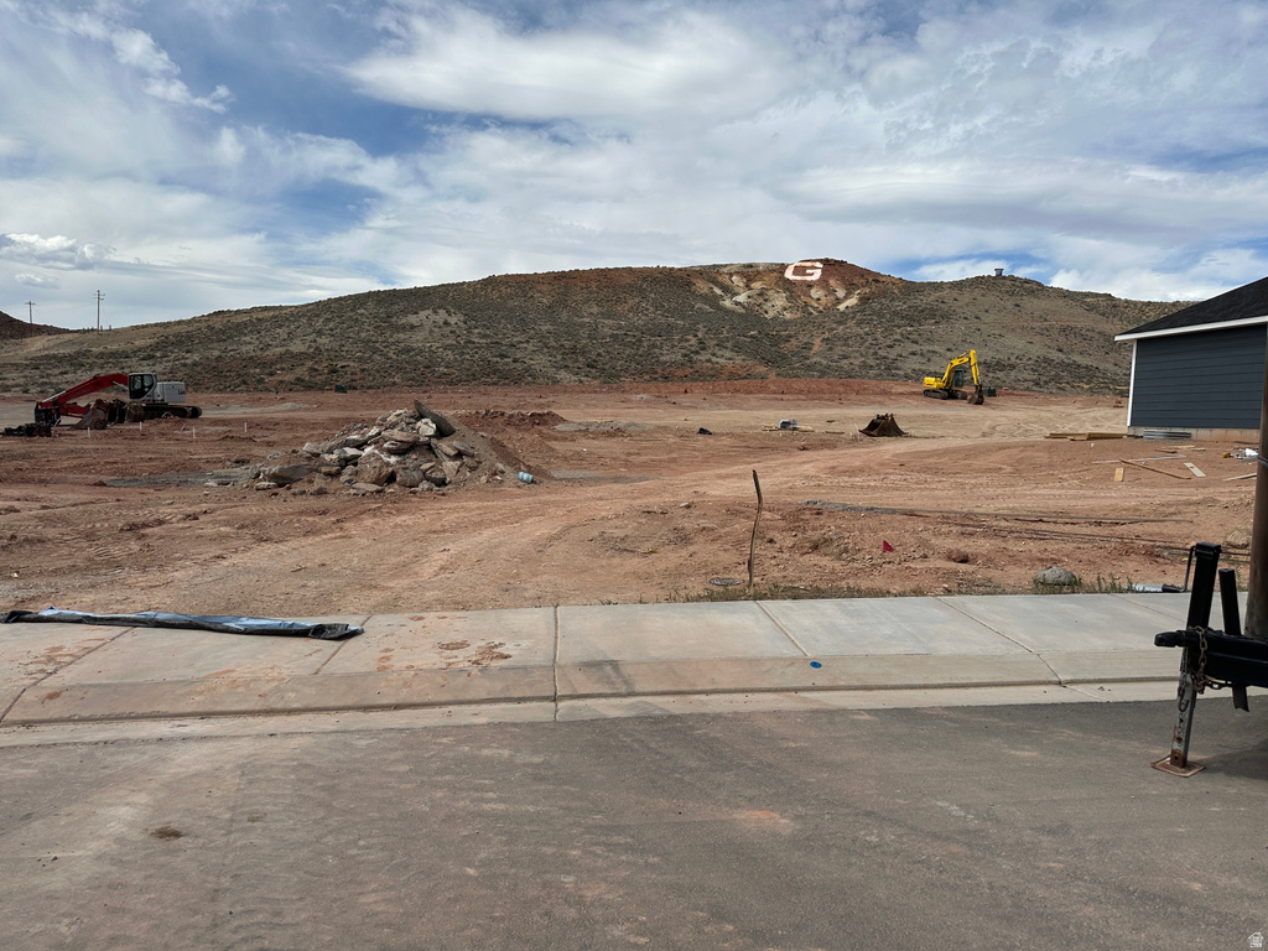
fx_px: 879
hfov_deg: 71.6
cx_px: 634
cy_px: 476
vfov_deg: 56.8
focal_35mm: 24
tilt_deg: -3.4
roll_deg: -3.3
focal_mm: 6.86
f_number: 1.78
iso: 80
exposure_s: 1/7576
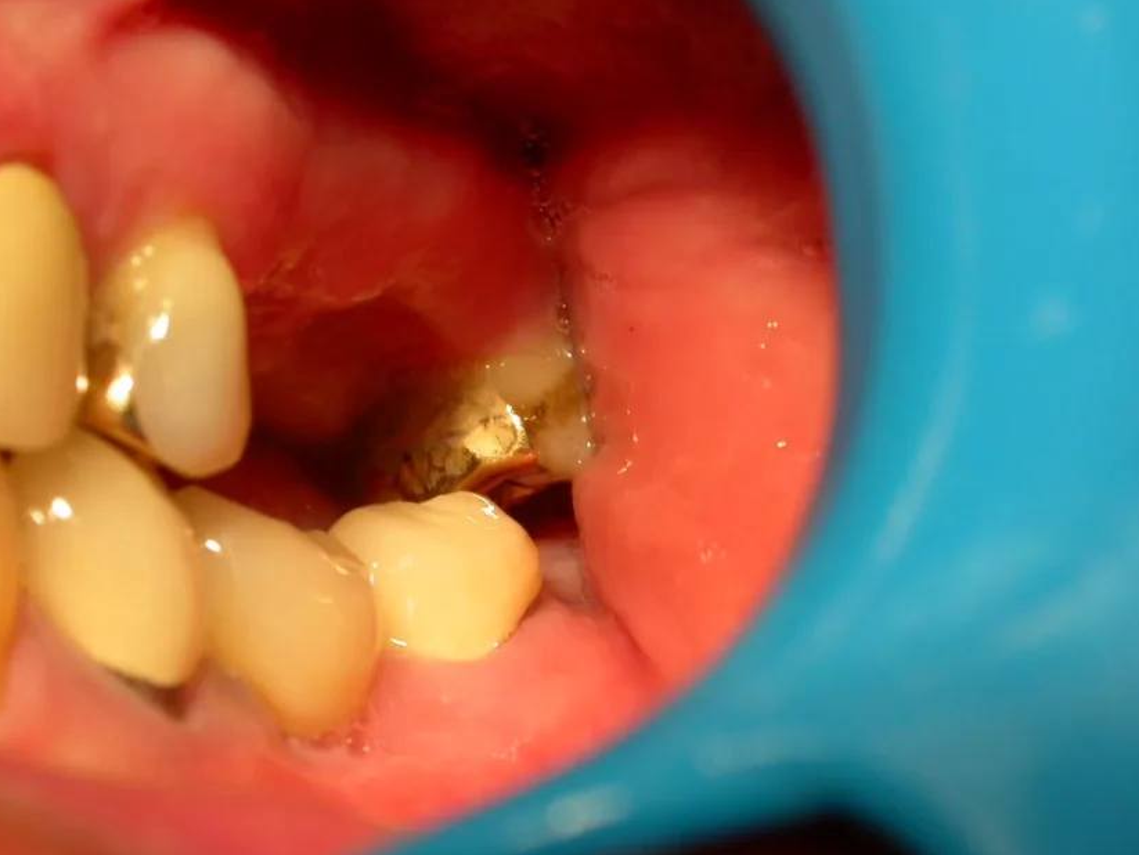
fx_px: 3193
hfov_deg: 20.2
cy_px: 393
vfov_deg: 15.3
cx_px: 451
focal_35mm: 97
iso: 100
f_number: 7
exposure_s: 1/132
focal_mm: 16.2
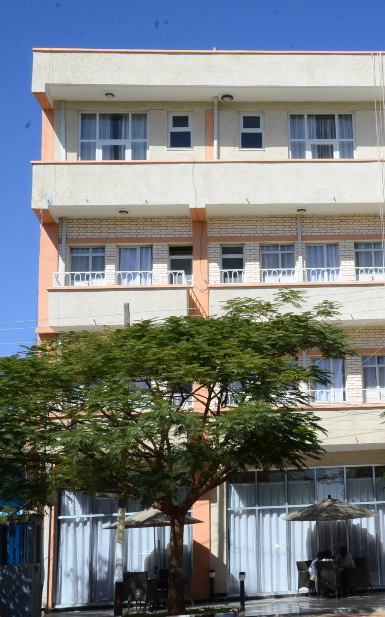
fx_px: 970
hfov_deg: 21.8
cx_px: 365
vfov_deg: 35.2
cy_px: 309
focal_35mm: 58
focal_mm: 25
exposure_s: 1/125
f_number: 25
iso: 400
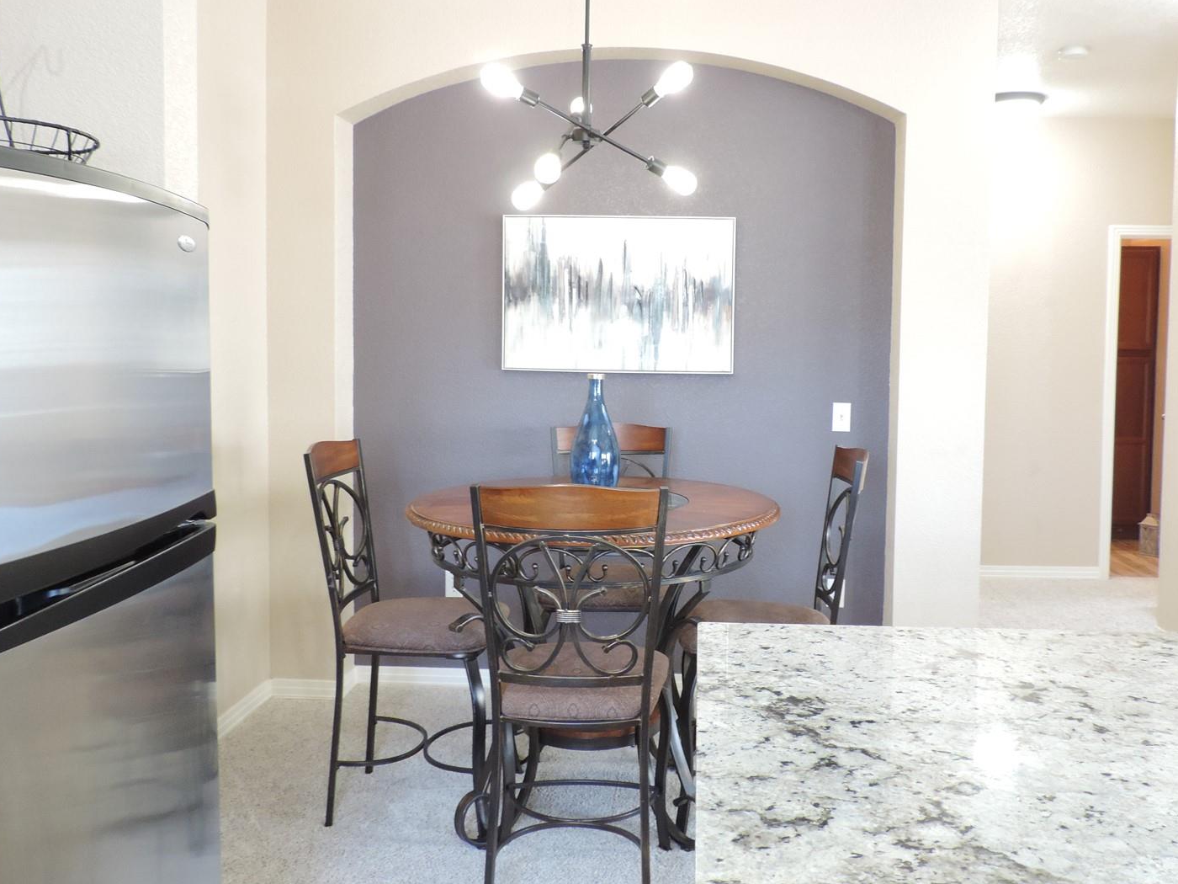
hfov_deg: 56.7
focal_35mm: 32
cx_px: 648
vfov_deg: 44.1
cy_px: 393
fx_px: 1089
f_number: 3.1
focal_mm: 4.9
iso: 400
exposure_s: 1/15
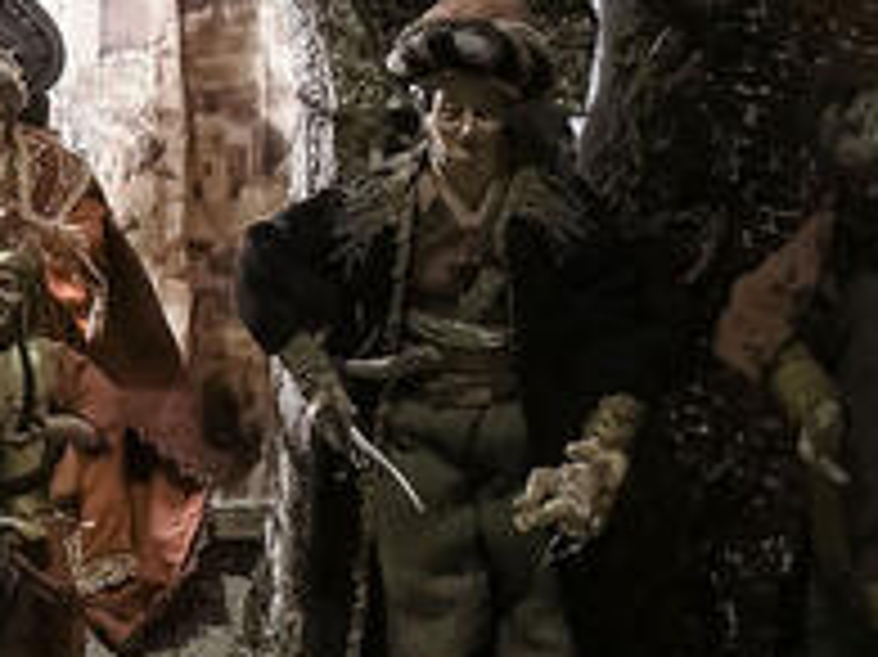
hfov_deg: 16.9
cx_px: -212
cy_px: 180
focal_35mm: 111
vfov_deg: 13.3
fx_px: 2814
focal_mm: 18
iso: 6400
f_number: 5.6
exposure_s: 1/15
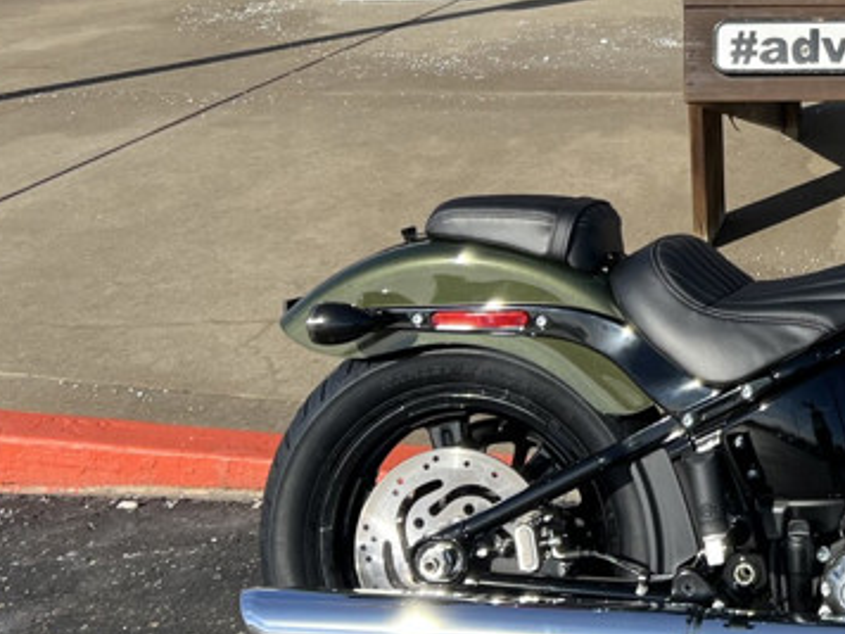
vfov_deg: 18.6
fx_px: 1904
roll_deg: +0.5
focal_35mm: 78
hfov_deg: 23.3
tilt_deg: -8.6
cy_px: 76
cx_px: 965
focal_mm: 5.7
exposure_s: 1/3831
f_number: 1.5
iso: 50
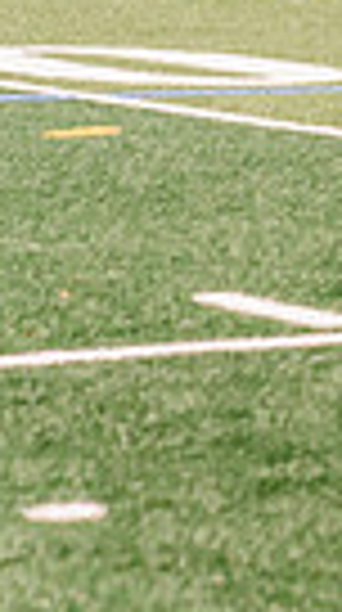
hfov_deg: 3.7
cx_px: 1256
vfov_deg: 6.9
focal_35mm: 313
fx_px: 5071
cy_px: -128
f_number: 4
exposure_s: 1/160
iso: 2500
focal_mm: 70
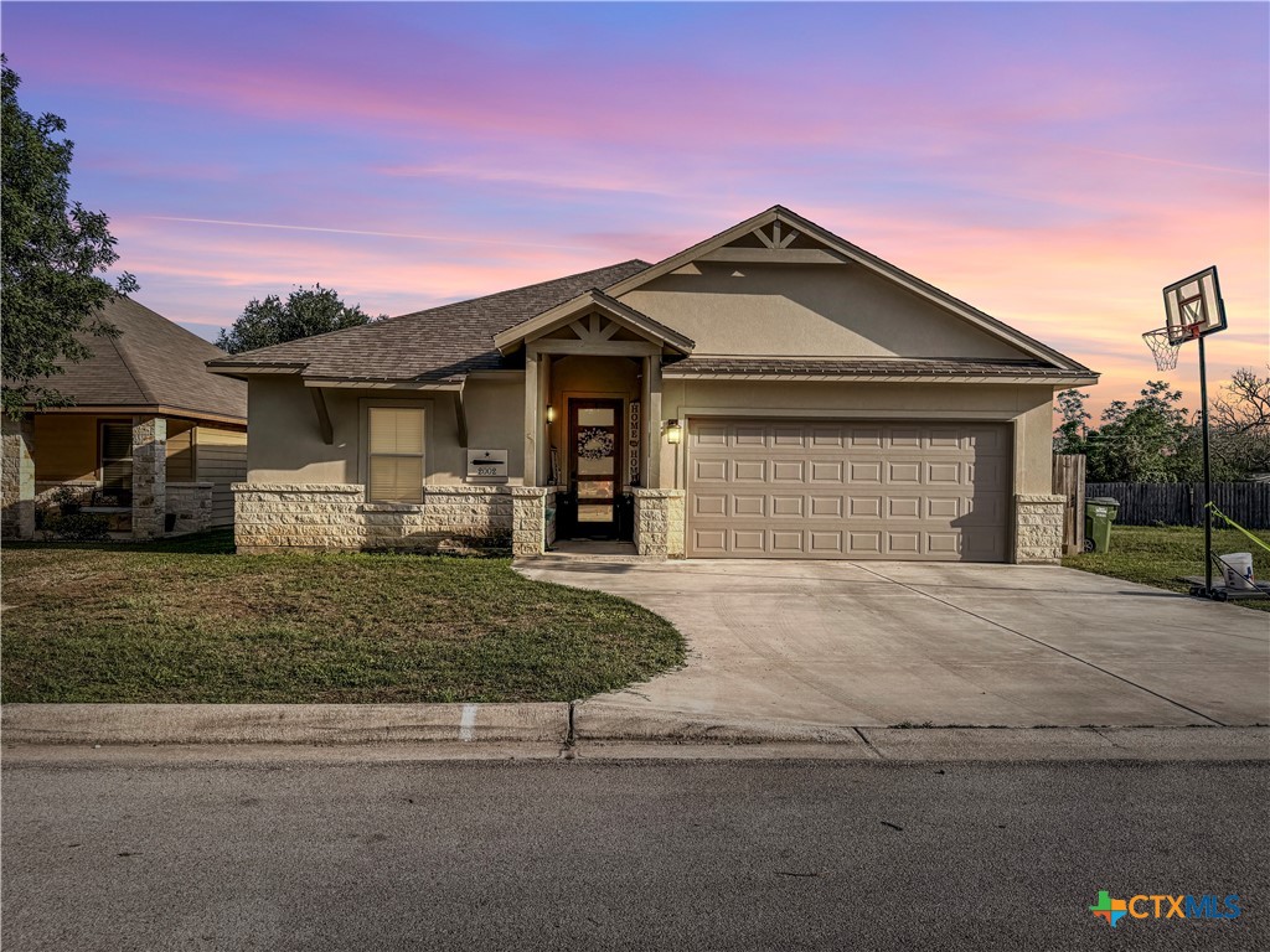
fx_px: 881
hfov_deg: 71.6
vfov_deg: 56.8
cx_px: 635
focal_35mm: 24
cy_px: 476
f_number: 1.78
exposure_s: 1/3953
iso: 80
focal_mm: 6.76
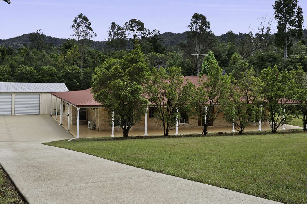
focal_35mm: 38
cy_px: 79
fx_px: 324
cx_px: 113
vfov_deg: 34.8
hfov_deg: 50.2
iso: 125
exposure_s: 1/320
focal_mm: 27
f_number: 9
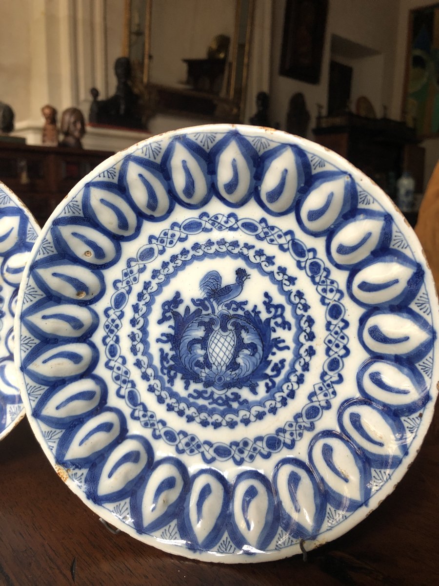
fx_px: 473
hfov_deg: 49.7
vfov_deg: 63.4
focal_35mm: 28
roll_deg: -1.3
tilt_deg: -9.8
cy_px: 293
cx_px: 220
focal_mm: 4
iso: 40
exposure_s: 1/17
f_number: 1.8
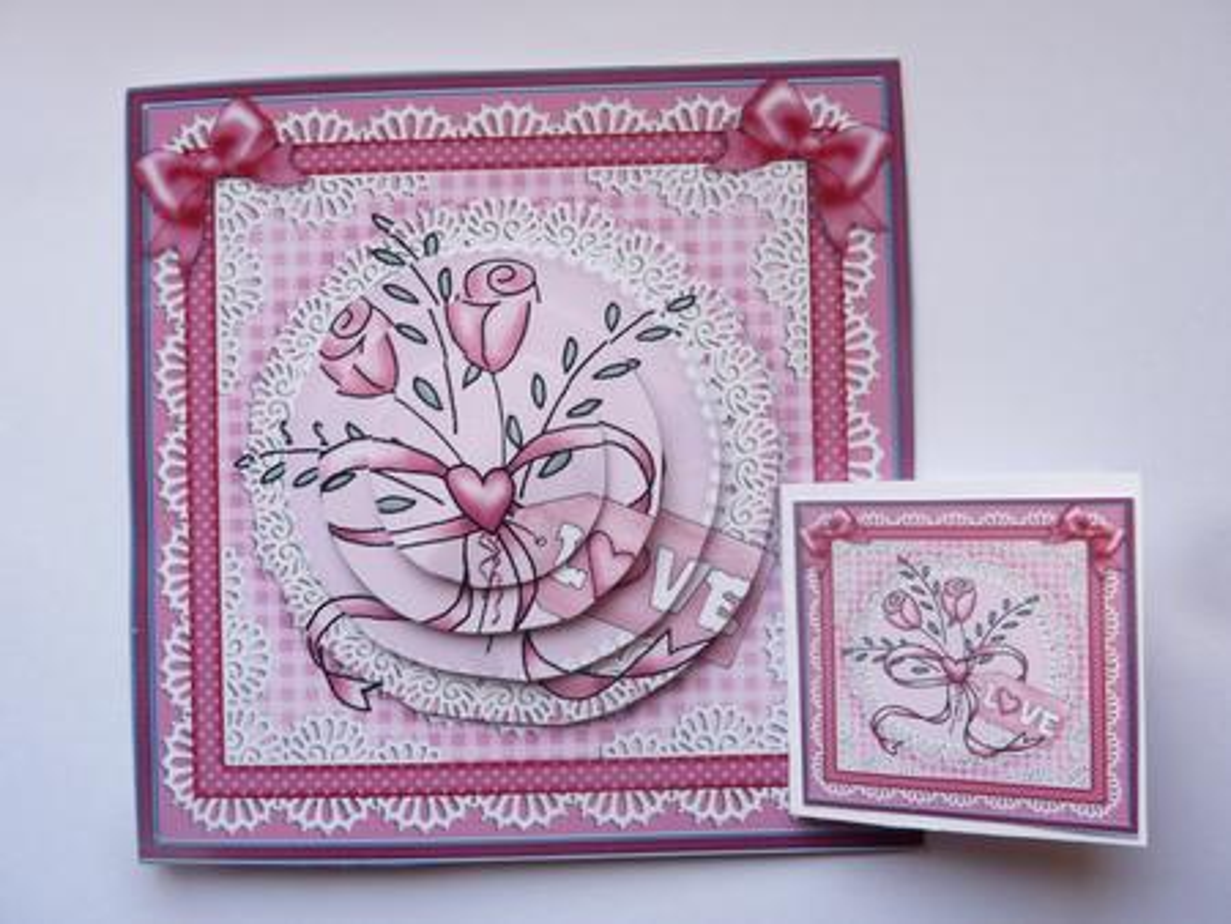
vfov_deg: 54.9
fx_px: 890
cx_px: 616
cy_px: 462
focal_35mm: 25
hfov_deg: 69.4
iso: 100
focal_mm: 4.1
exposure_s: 1/30
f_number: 3.3
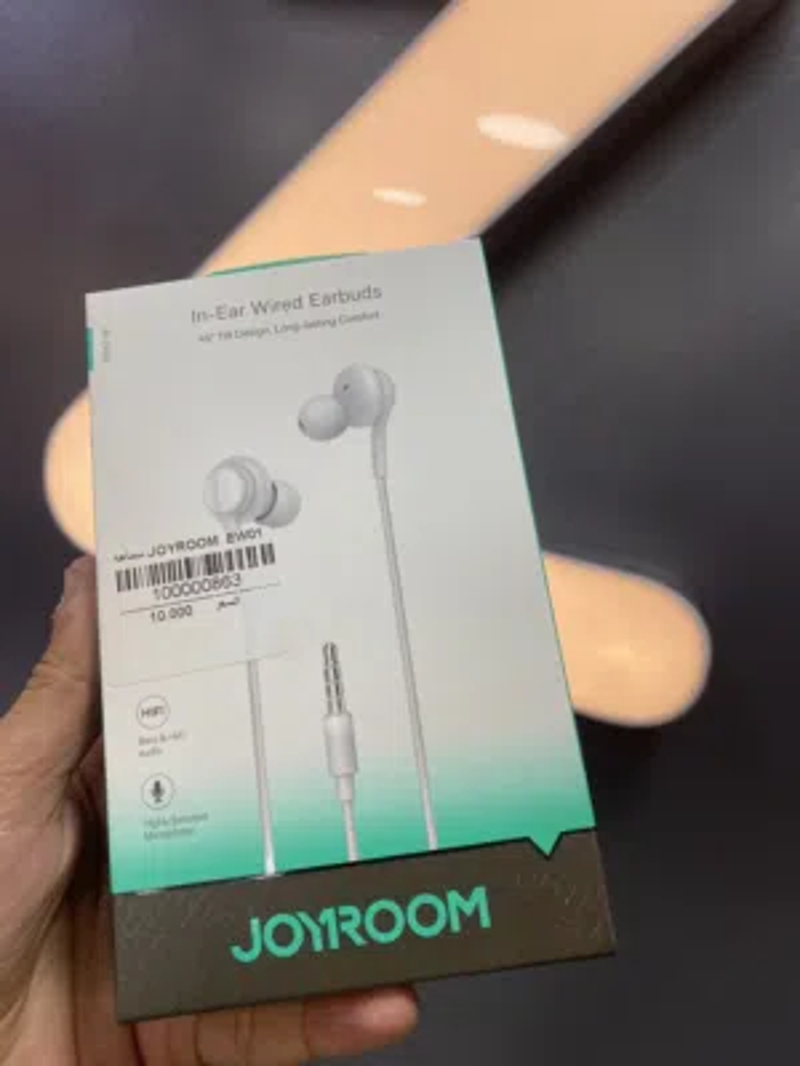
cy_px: 533
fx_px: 801
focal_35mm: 26
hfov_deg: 53.1
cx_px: 400
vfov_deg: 67.3
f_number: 1.8
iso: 32
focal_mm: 4.25
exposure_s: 1/382
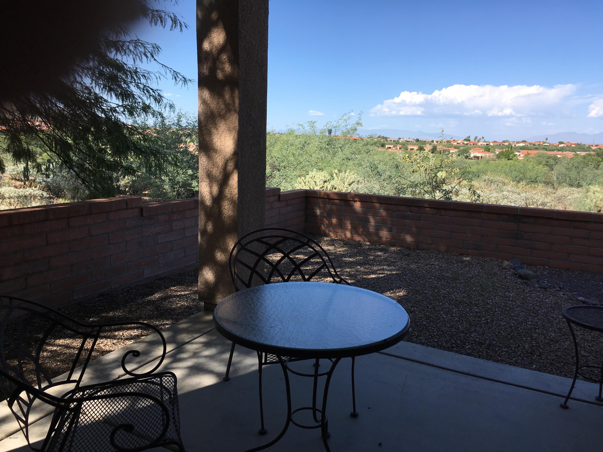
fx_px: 505
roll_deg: -0.5
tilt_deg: -11.2
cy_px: 226
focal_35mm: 29
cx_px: 302
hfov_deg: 61.7
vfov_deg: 48.2
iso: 25
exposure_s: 1/1131
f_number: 2.2
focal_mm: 4.15
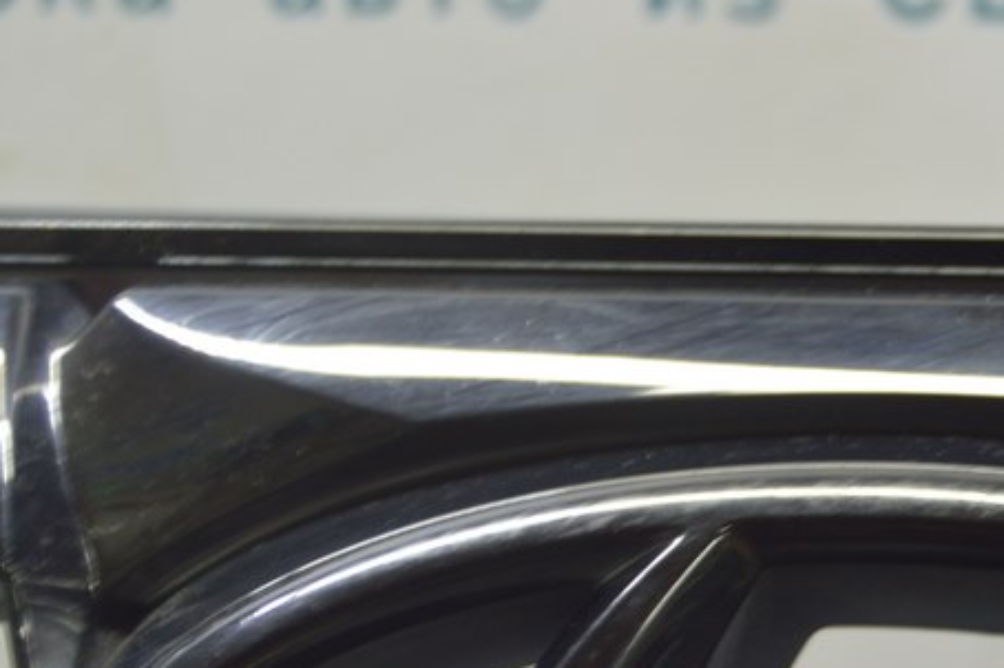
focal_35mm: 142
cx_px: 916
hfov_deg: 14.3
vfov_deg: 9.5
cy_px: 740
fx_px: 3957
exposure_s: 1/20
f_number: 5.6
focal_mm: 42
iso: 400
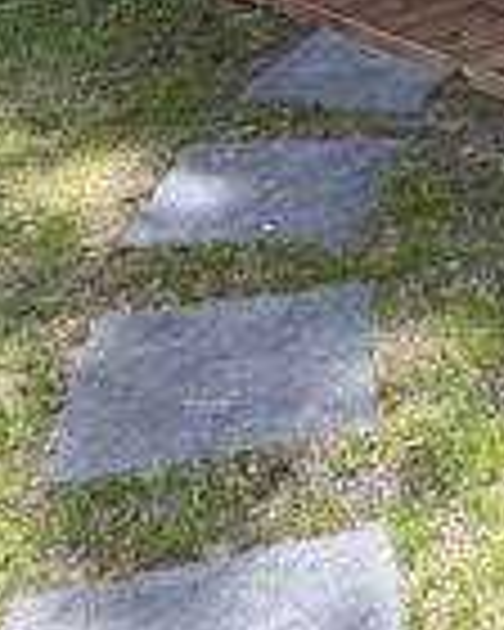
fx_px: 1454
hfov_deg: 18.1
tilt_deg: +1.4
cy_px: -495
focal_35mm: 78
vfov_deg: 18.9
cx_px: 684
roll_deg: +1.8
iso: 50
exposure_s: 1/307
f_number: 2.2
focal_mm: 2.22
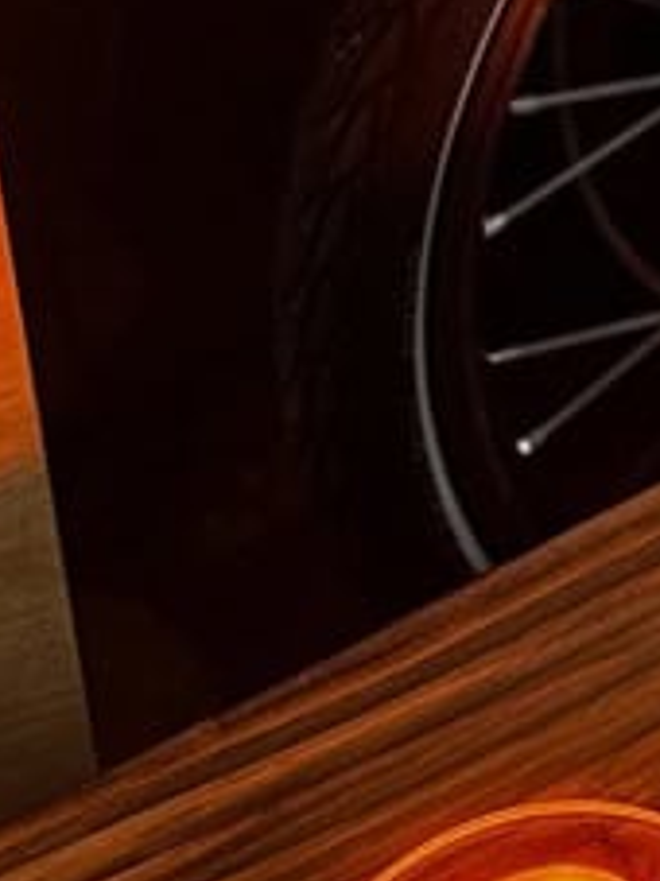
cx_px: 1687
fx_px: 6514
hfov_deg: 5.6
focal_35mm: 256
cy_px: -99
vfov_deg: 7.7
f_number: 1.8
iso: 50
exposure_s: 1/129
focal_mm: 6.9
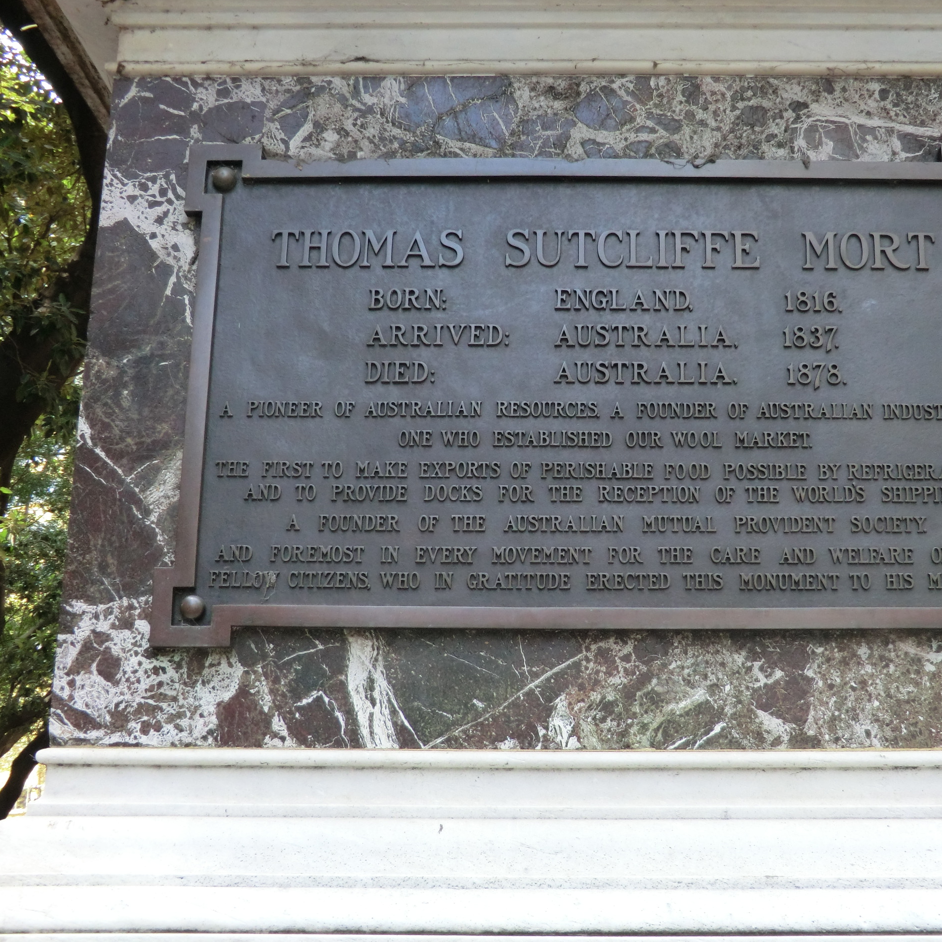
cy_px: 487
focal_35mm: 45
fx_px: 1385
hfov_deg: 37.2
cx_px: 608
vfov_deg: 37.5
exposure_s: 1/60
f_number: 3.6
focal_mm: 6.1
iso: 125
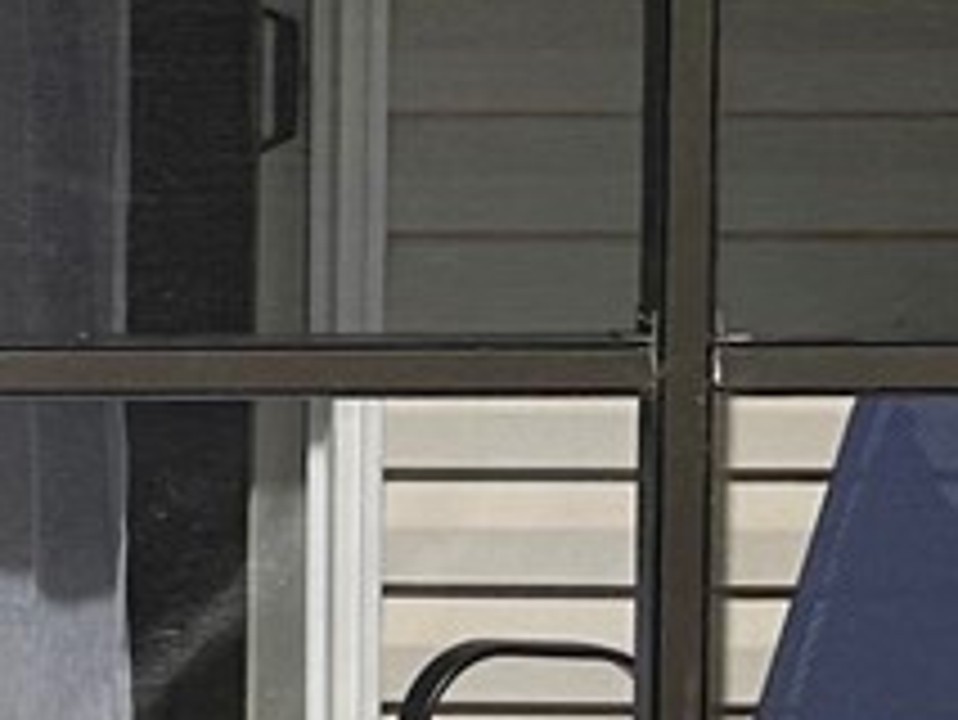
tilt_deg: -4.9
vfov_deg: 7.6
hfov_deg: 9.0
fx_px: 5400
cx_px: -1412
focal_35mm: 195
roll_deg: +1.4
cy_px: 9
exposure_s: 1/8000
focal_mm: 5.7
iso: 50
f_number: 1.5
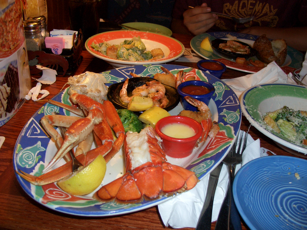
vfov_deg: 42.9
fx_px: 293
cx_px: 154
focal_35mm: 33
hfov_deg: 55.4
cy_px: 115
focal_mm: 7.1
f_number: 2.8
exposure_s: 1/60
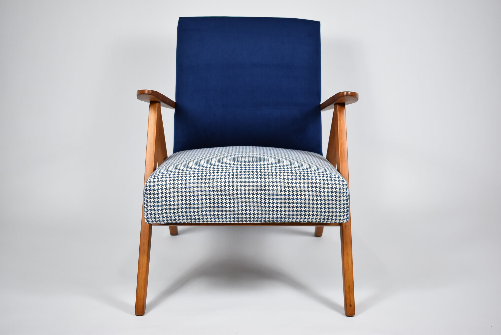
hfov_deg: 43.6
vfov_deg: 29.9
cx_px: 250
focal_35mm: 45
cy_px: 168
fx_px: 627
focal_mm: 30
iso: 800
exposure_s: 1/125
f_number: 4.2
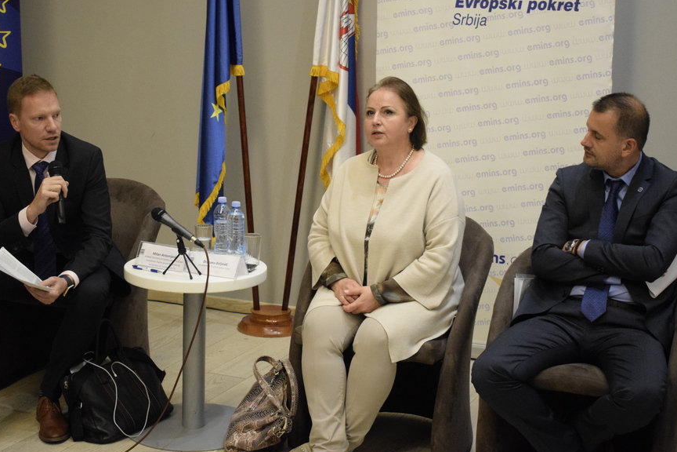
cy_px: 204
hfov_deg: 31.4
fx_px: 1203
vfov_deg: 21.2
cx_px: 320
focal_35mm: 64
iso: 3200
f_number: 4.8
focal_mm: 36
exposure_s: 1/60
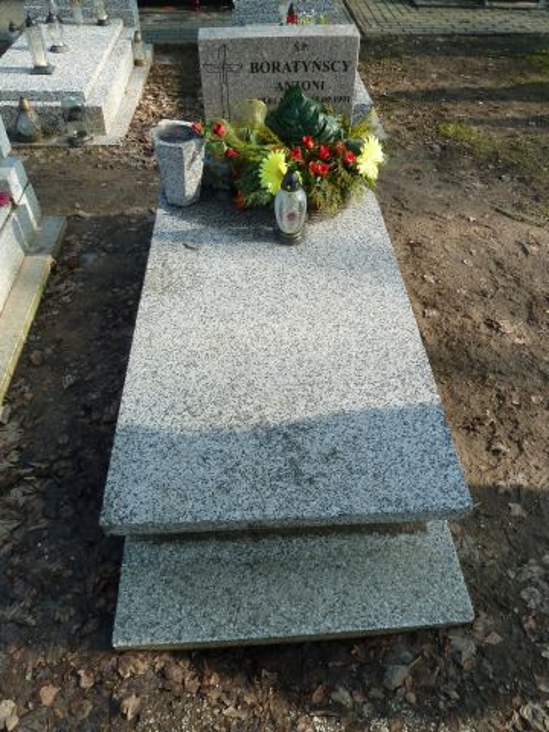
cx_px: 274
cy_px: 366
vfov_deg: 69.4
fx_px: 529
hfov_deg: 54.9
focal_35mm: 25
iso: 80
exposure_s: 1/200
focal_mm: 4.1
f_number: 4
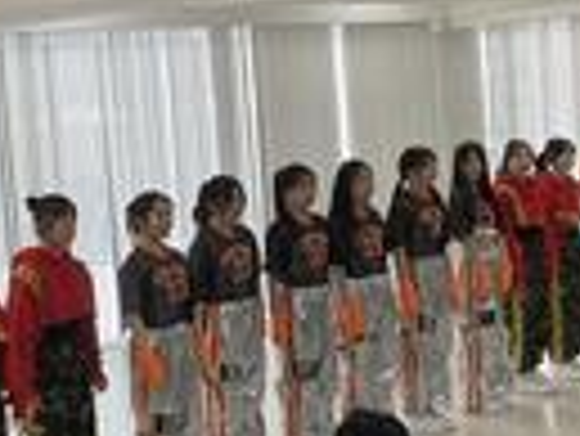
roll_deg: +4.6
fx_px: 1509
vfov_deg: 16.4
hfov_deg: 21.7
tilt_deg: -4.2
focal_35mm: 90
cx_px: 184
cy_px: 202
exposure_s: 1/84
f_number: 1.8
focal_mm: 3
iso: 64
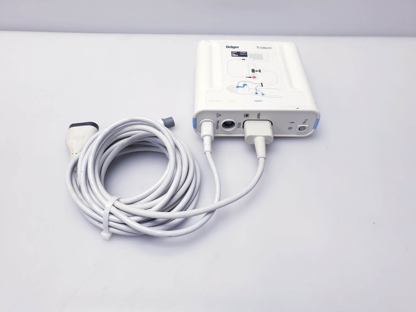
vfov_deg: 53.1
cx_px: 208
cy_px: 156
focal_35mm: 26
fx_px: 312
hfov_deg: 67.3
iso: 50
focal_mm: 4.3
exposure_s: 1/50
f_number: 2.4
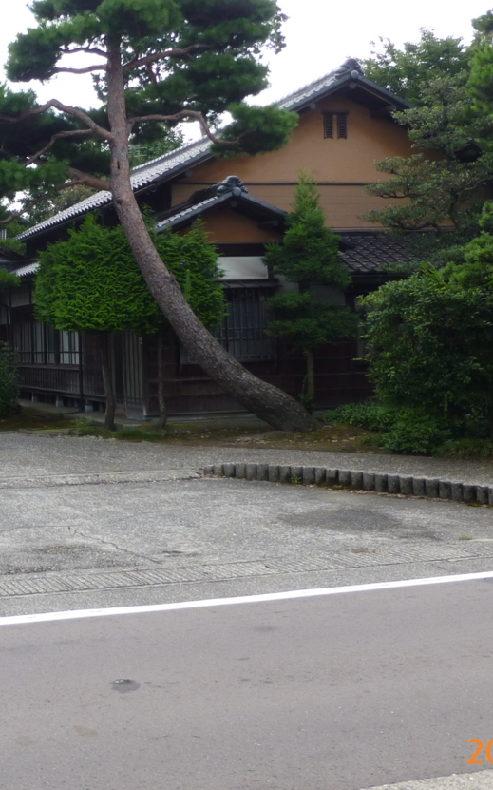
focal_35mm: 49
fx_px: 1054
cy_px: 295
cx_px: -20
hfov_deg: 24.9
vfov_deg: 40.8
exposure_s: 1/320
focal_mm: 4.3
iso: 100
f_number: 4
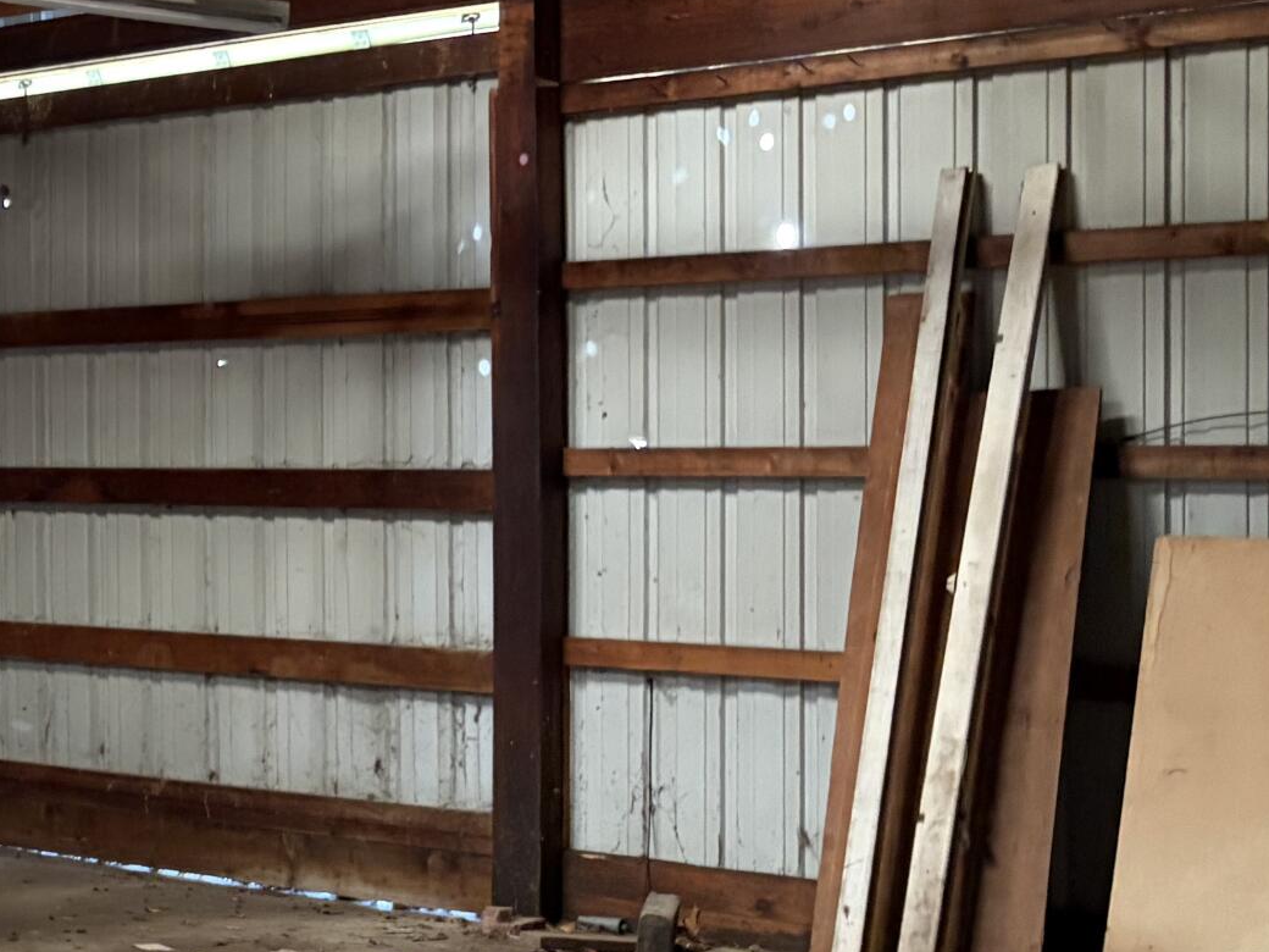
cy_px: 424
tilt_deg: +2.0
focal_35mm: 75
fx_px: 2749
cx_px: -481
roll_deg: -0.3
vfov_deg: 19.6
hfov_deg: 22.6
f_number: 1.6
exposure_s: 1/32
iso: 640
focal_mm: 5.96
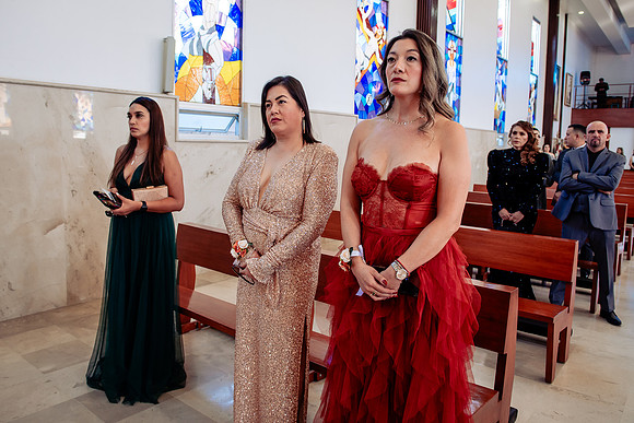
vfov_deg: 47.6
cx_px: 305
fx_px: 479
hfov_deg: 66.9
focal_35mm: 27
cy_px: 192
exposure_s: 1/100
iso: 400
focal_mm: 24
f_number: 4
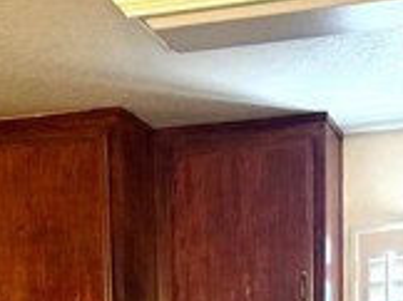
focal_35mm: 95
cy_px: 532
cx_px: 231
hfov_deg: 20.7
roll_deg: +1.5
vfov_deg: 13.9
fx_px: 1104
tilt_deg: -4.8
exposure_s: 1/60
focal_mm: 6.76
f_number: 1.78
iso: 800
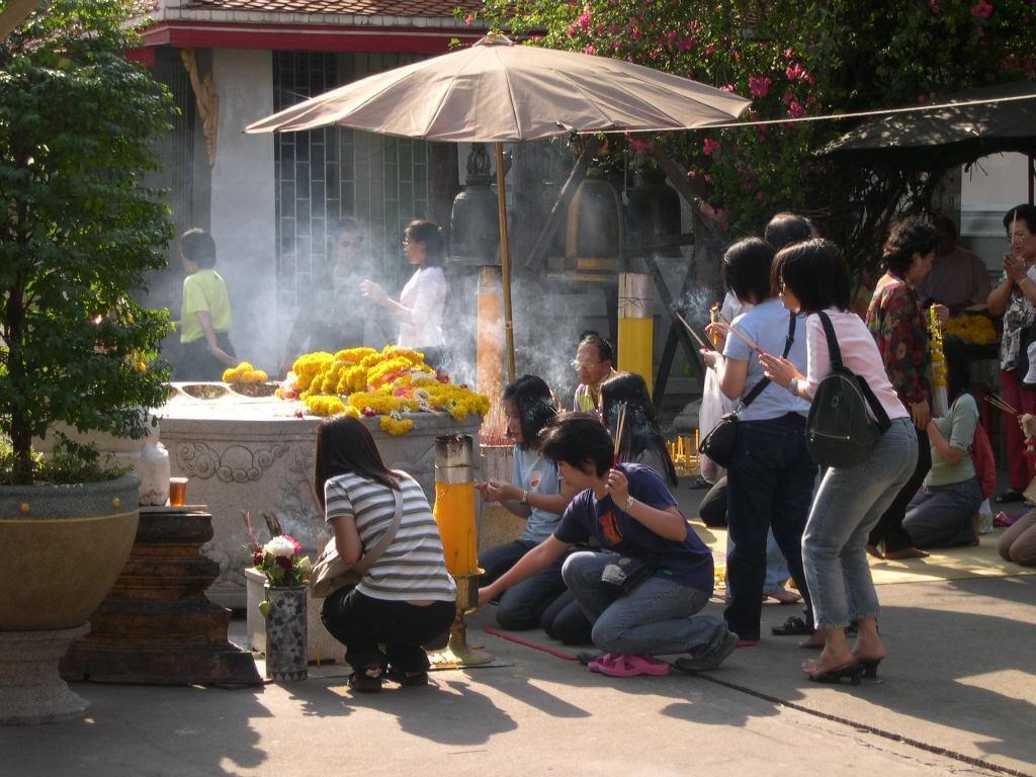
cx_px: 518
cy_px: 388
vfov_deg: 17.0
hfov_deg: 22.5
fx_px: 2604
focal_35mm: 87
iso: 100
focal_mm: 18.4
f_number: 4.4
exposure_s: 1/213
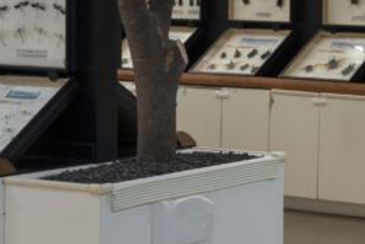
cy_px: -91
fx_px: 1655
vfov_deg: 8.3
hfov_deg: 11.7
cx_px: 656
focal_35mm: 163
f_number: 5
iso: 1600
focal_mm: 40
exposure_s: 1/160
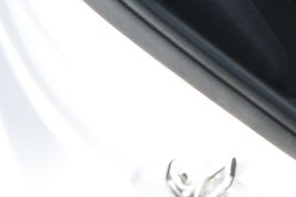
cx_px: 560
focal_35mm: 104
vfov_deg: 12.2
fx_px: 855
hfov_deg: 16.1
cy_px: -137
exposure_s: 1/250
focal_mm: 10
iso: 160
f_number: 4
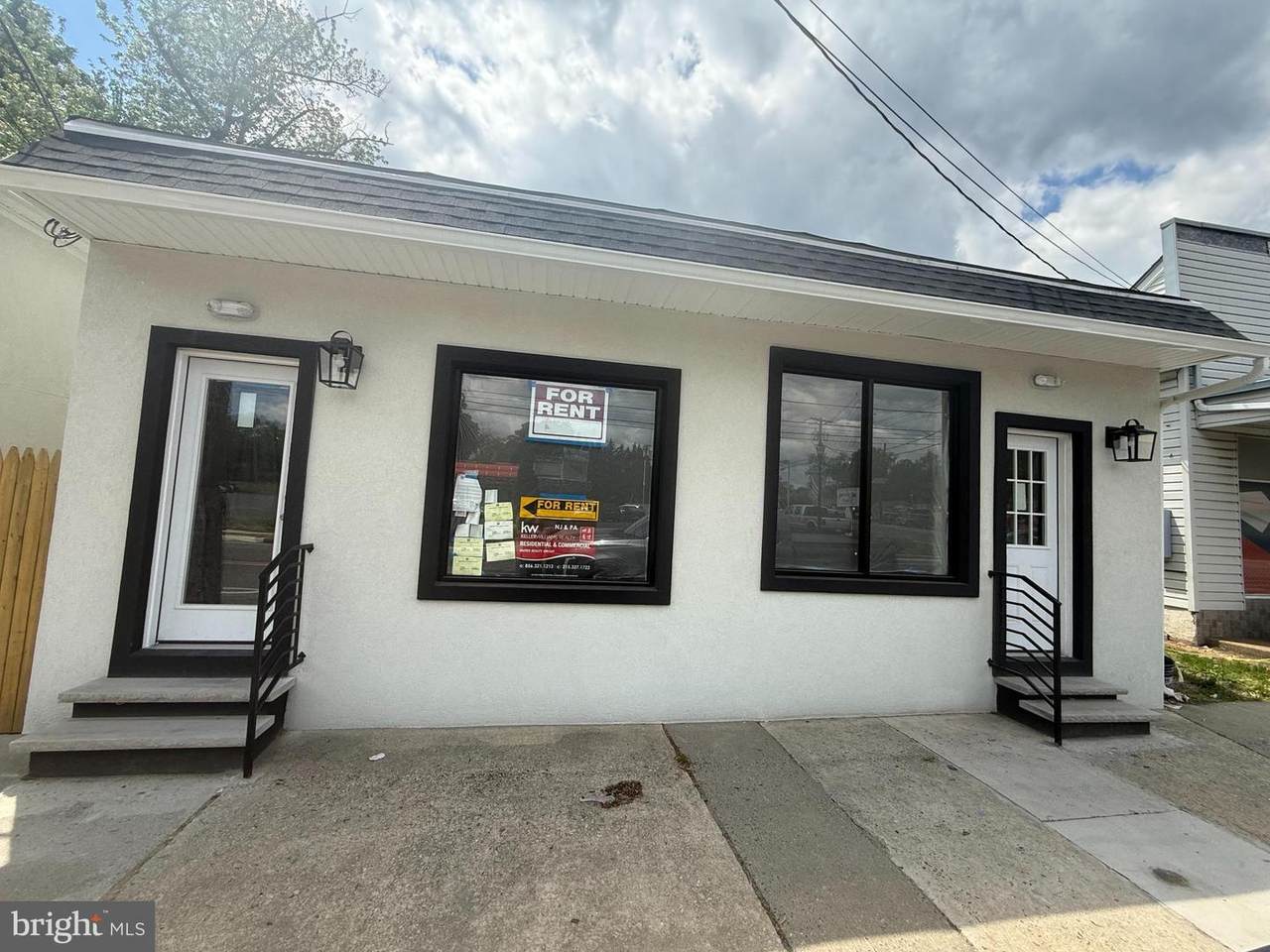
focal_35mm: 14
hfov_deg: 102.1
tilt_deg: +5.0
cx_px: 635
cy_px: 476
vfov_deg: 85.7
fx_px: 514
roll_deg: -3.4
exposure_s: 1/1167
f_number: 2.2
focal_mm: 2.22
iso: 50
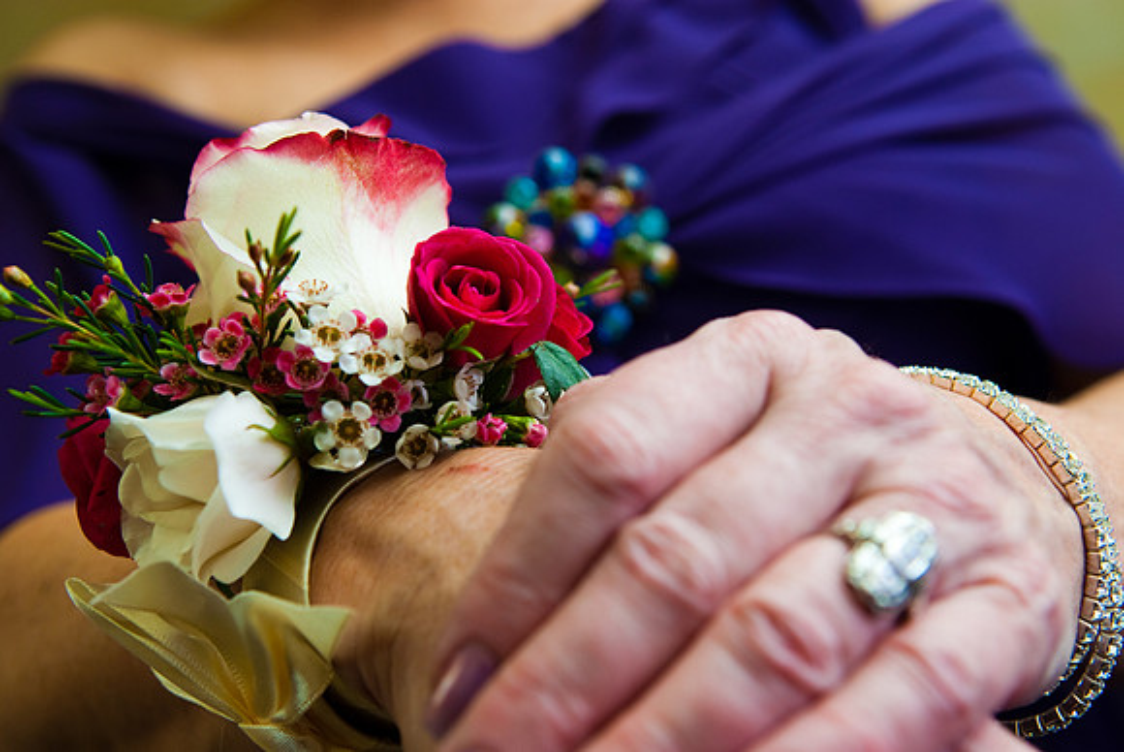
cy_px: 376
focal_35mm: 52
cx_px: 562
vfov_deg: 25.8
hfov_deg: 37.8
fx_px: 1641
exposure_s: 1/60
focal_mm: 35
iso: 100
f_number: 4
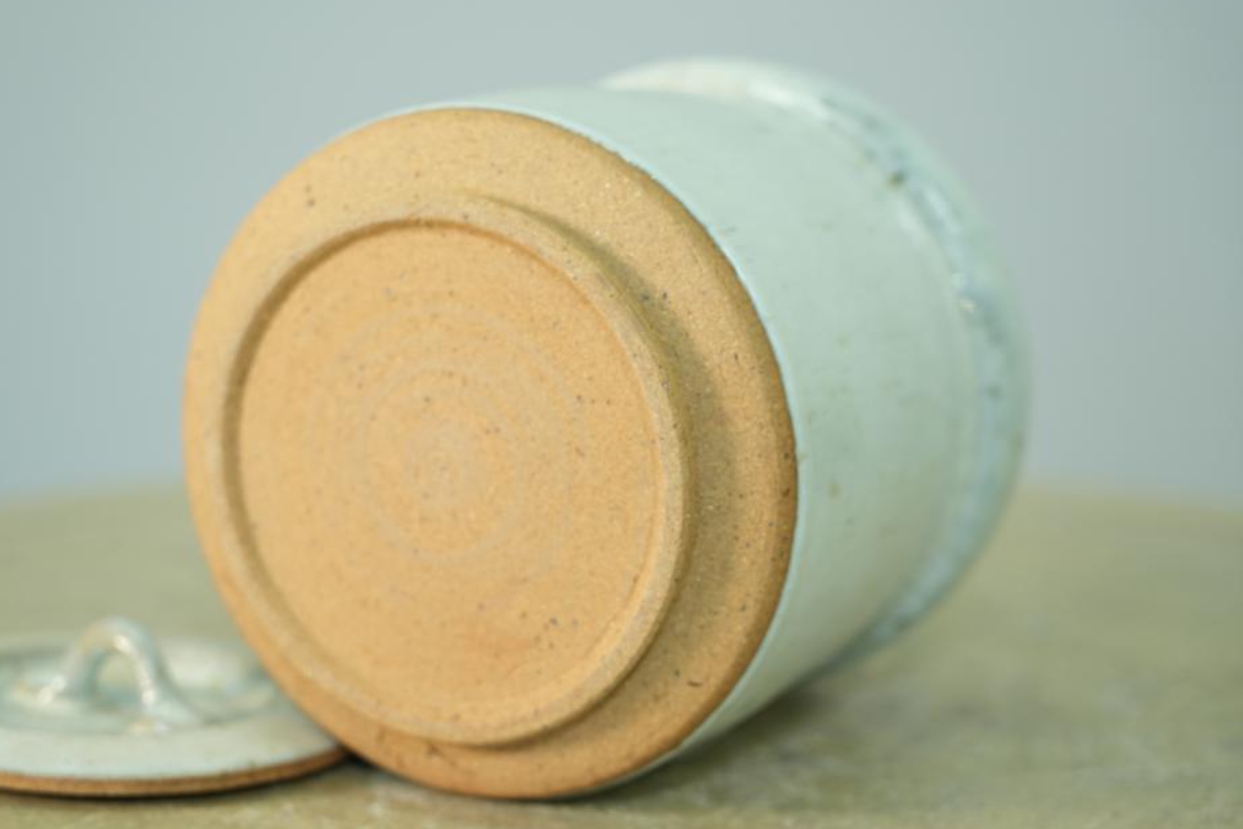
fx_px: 4281
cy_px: 410
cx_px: 548
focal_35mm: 124
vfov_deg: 11.1
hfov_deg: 16.5
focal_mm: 105
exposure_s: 1/125
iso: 1000
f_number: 4
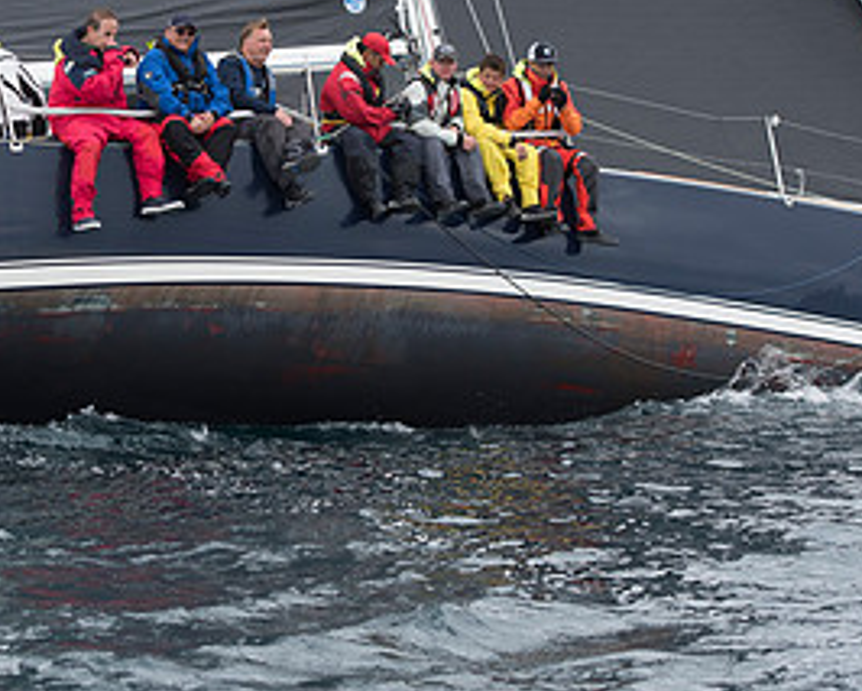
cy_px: 187
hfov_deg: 12.6
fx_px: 3905
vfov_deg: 10.1
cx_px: 314
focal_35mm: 153
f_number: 5
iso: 250
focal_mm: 70
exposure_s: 1/800
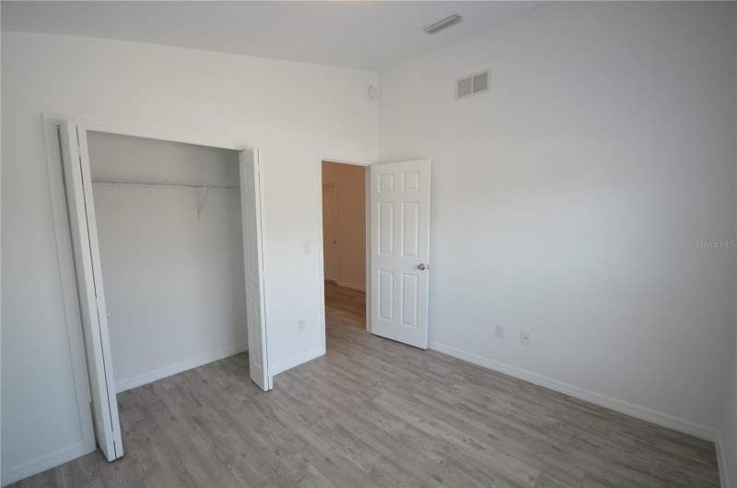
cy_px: 244
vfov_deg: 77.0
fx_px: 306
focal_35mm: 15
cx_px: 368
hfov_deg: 100.5
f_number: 5
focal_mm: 10
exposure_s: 1/100
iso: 400
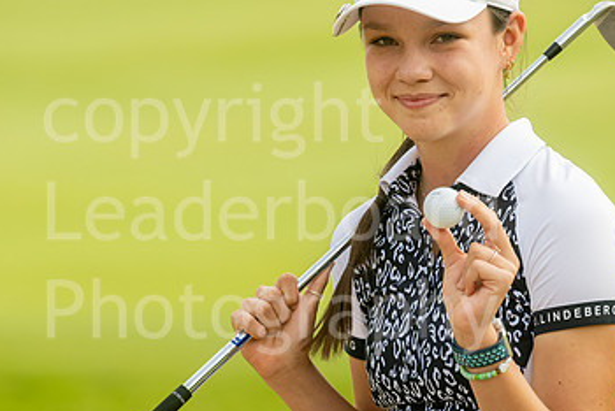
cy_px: 227
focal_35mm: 497
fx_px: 8497
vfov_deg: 2.8
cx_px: 274
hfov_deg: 4.1
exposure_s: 1/250
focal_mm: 300
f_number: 5.6
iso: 200
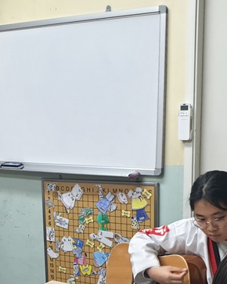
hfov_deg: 21.2
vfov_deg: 26.4
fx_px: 588
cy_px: 243
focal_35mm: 70
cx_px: 5
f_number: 2.4
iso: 200
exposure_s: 1/60
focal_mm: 4.3
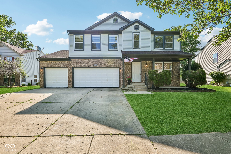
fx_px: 103
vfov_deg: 73.7
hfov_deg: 96.7
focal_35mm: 16
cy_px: 77
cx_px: 116
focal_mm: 16
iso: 100
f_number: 8
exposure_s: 1/160
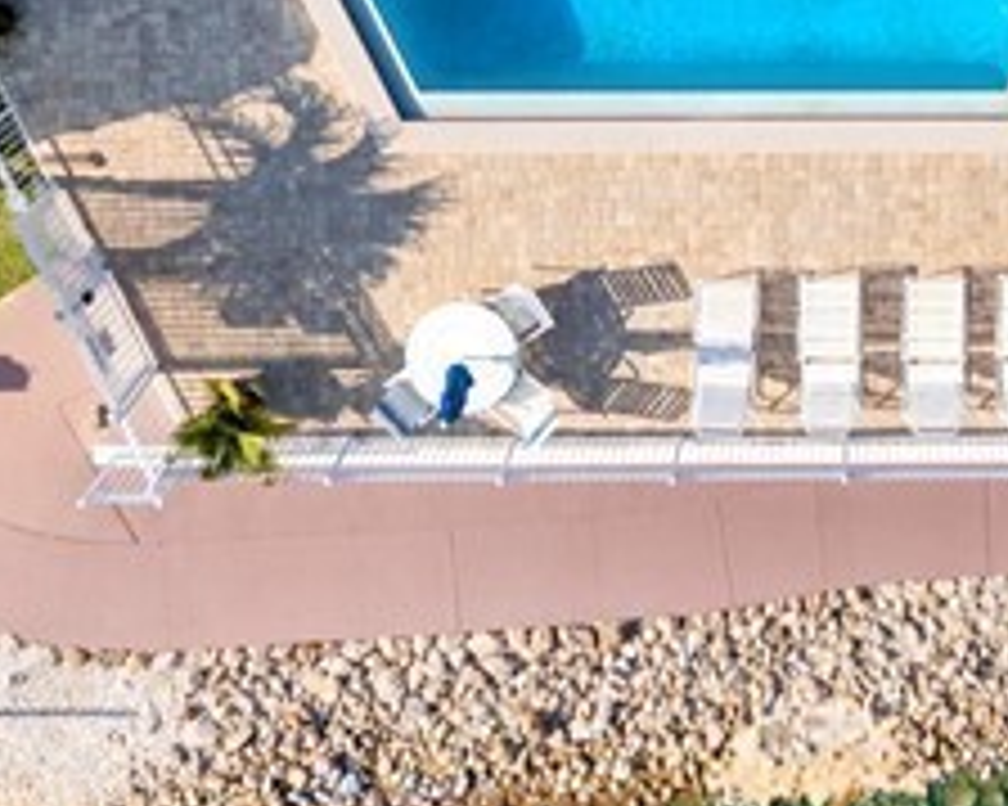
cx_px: 842
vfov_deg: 14.0
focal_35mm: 100
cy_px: -543
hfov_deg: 19.0
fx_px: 2982
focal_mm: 8.38
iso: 110
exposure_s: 1/500
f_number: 2.8
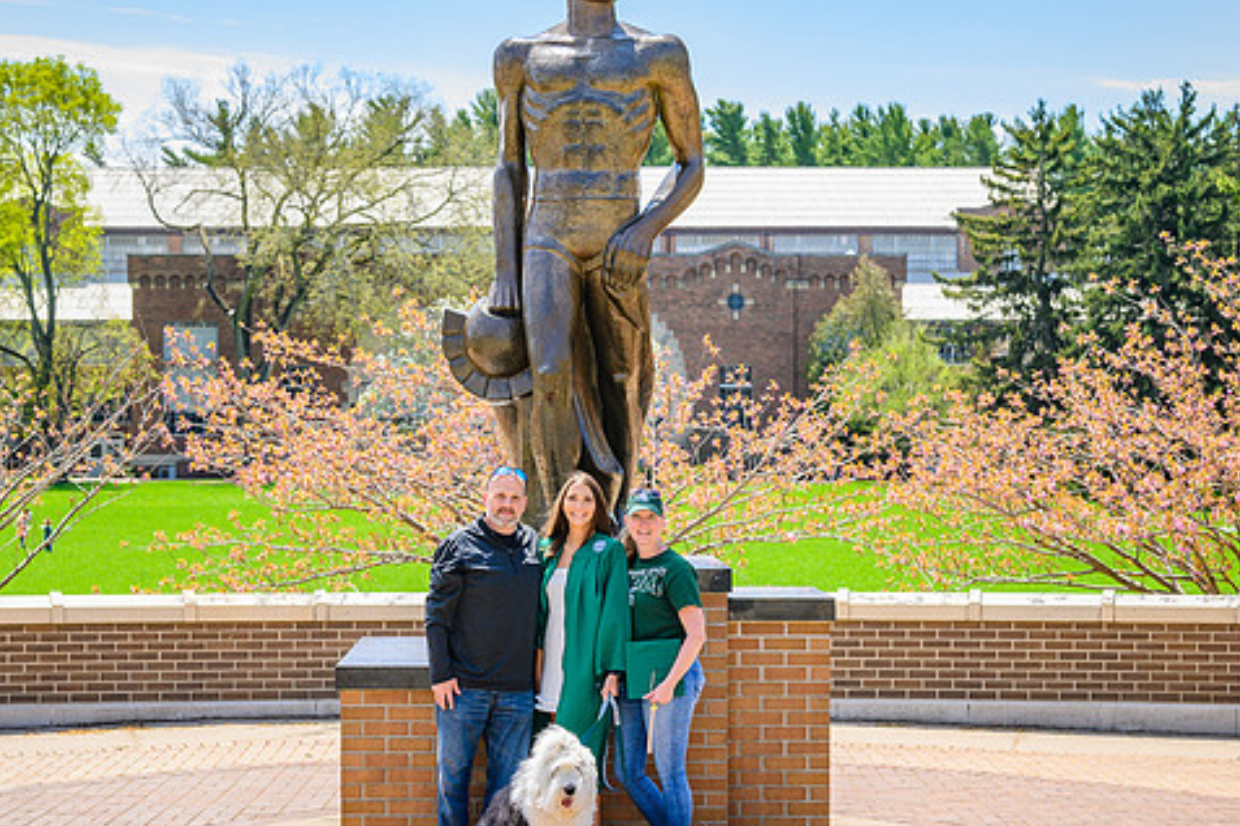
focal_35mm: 87
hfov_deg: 23.4
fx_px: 2996
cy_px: 451
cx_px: 593
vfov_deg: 15.7
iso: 400
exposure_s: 1/800
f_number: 5.6
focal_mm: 70
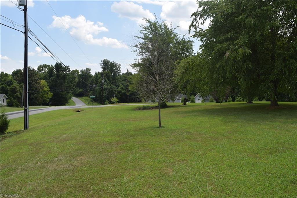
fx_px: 223
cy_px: 99
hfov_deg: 67.4
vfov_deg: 47.9
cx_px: 148
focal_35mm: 27
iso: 100
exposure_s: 1/200
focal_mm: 18
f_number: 9
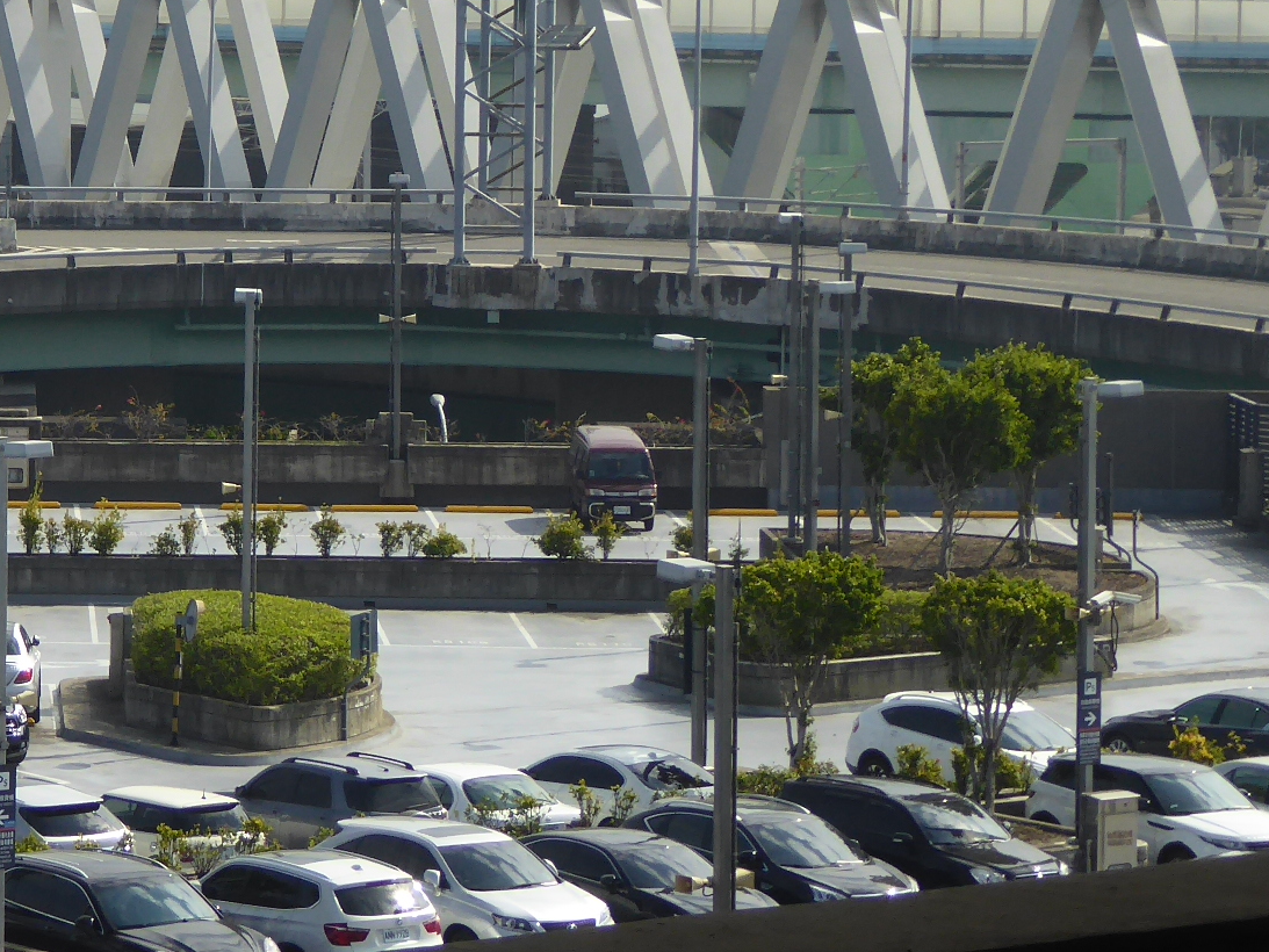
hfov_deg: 10.6
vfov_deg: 8.0
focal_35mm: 185
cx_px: -3
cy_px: 222
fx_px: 6783
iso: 100
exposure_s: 1/640
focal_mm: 13.2
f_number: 4.6
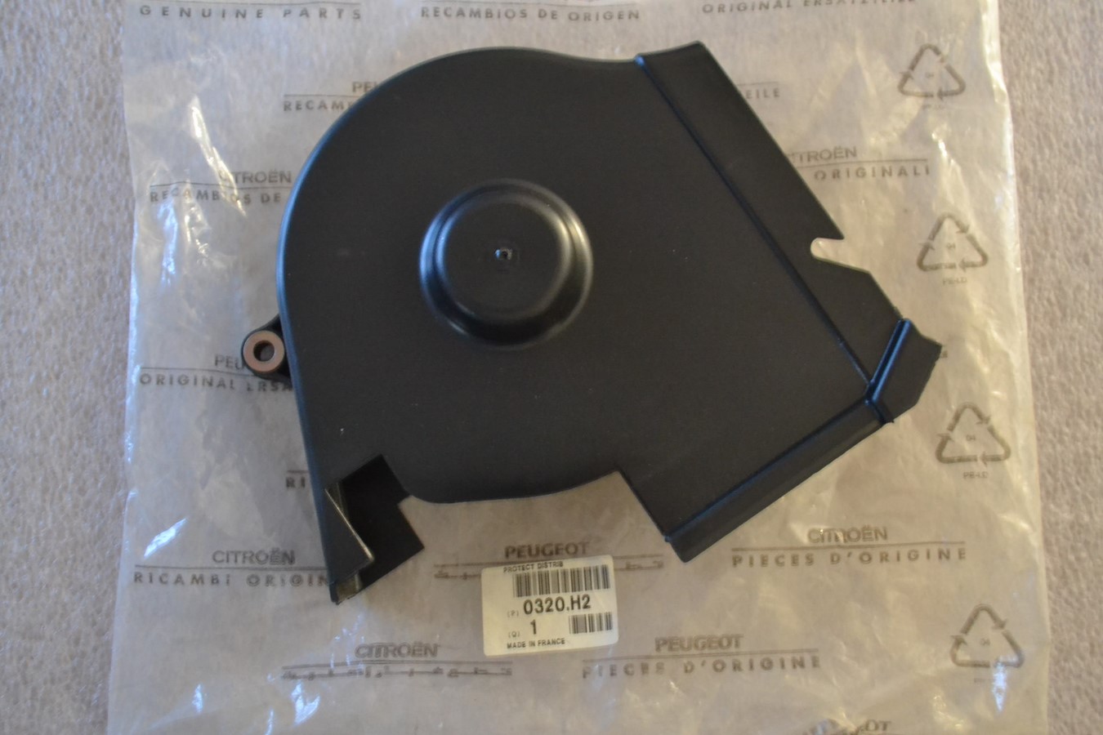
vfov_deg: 31.9
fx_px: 1287
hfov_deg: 46.4
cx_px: 552
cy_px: 368
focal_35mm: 42
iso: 3200
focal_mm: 28
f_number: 4.5
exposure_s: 1/3
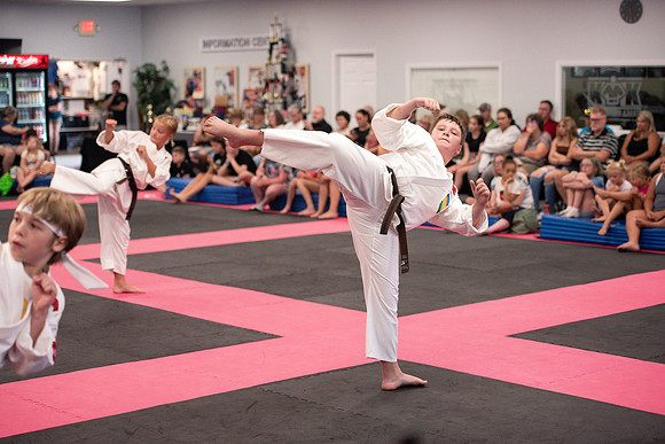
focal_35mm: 70
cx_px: 332
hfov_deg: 28.8
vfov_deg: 19.5
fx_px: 1293
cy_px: 222
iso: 1600
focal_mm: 70
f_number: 2.8
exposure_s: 1/400
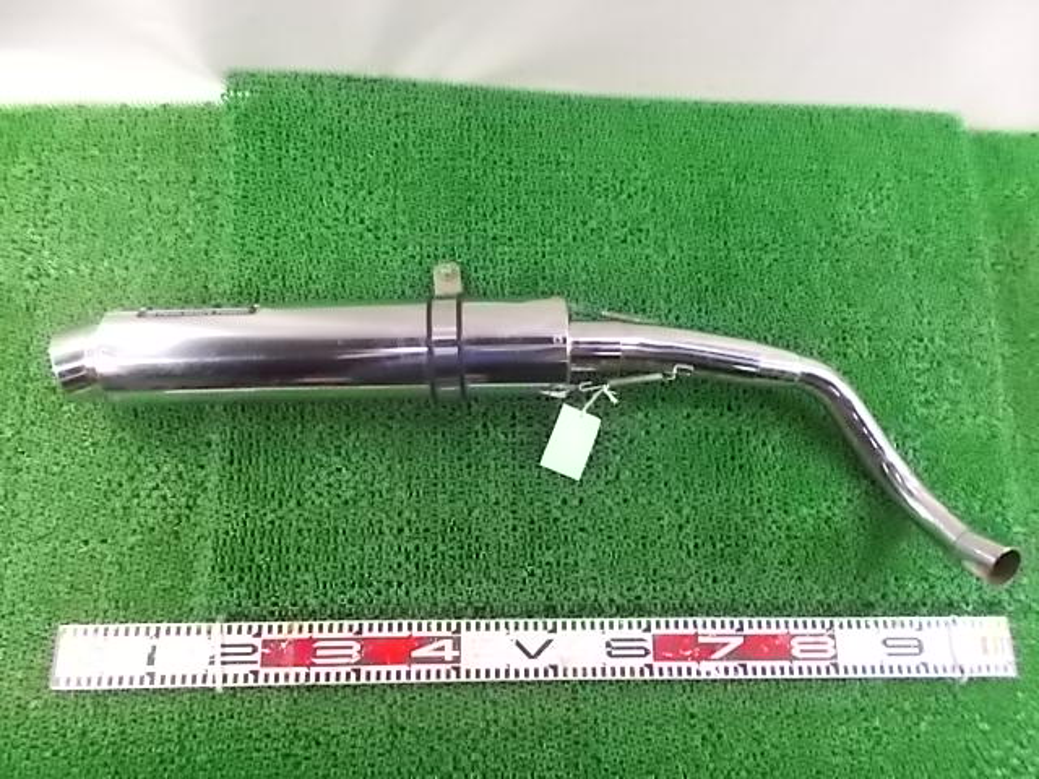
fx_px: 780
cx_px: 520
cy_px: 390
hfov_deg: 67.3
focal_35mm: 26
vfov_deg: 53.1
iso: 640
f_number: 3.2
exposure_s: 1/125
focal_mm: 4.6
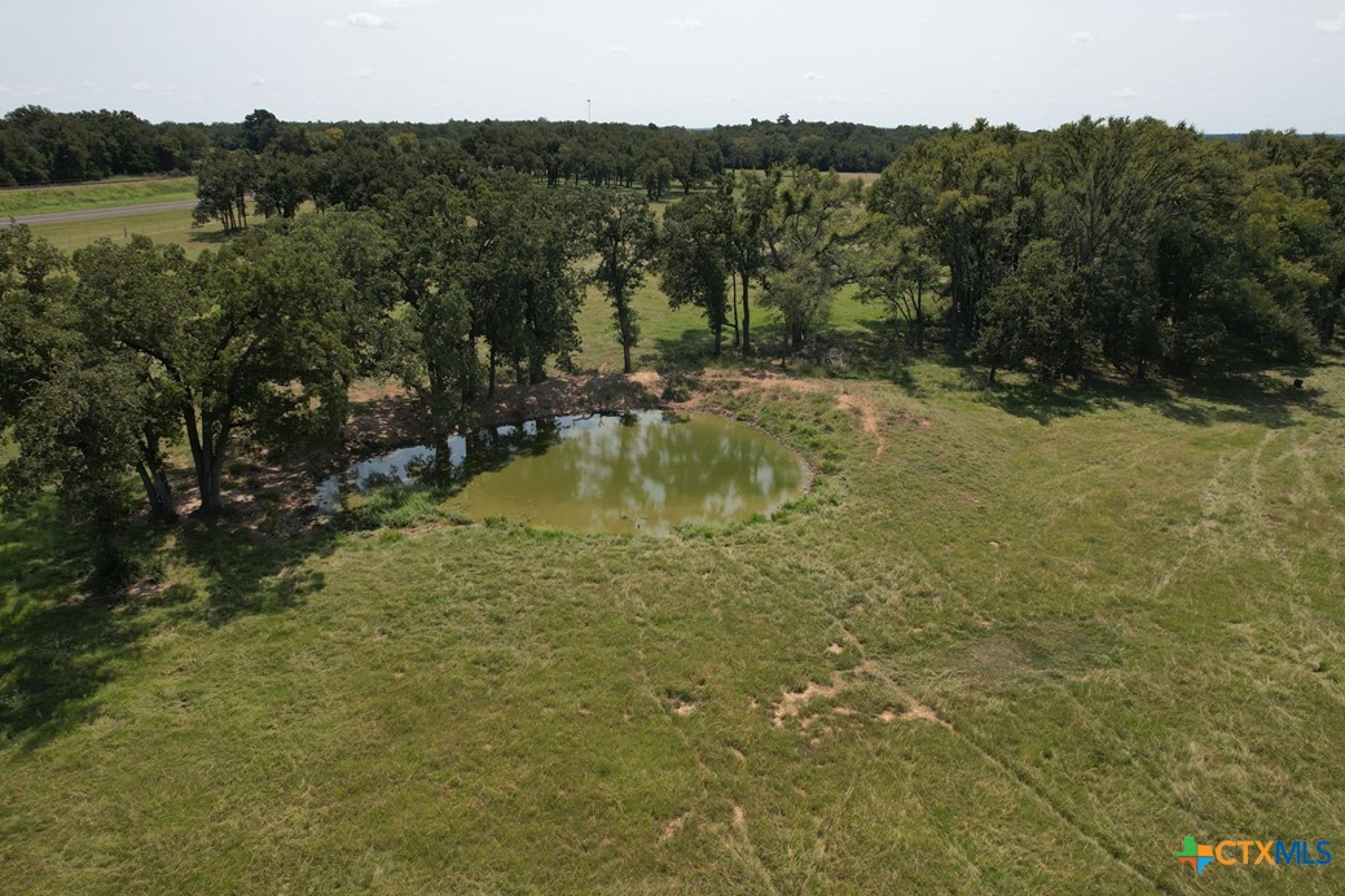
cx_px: 660
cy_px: 432
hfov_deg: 76.1
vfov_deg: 55.1
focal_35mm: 23
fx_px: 859
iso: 110
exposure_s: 1/2500
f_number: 2.8
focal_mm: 8.38
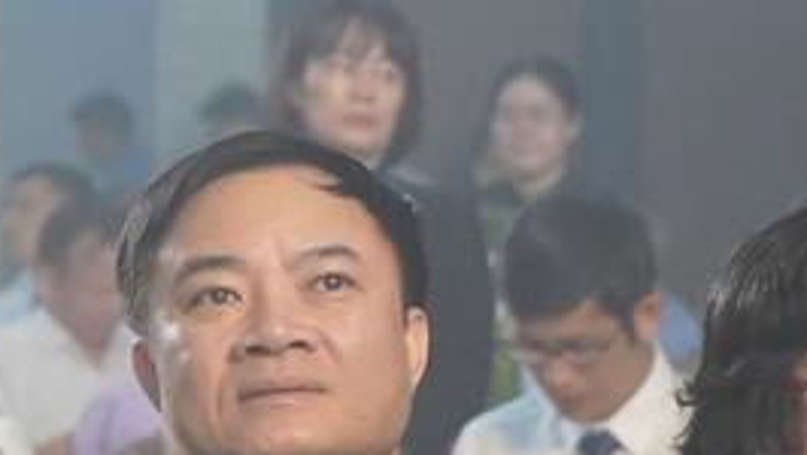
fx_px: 6745
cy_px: 517
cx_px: 343
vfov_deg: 3.9
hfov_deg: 6.8
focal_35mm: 315
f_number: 4
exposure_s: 1/160
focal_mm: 67
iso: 4000
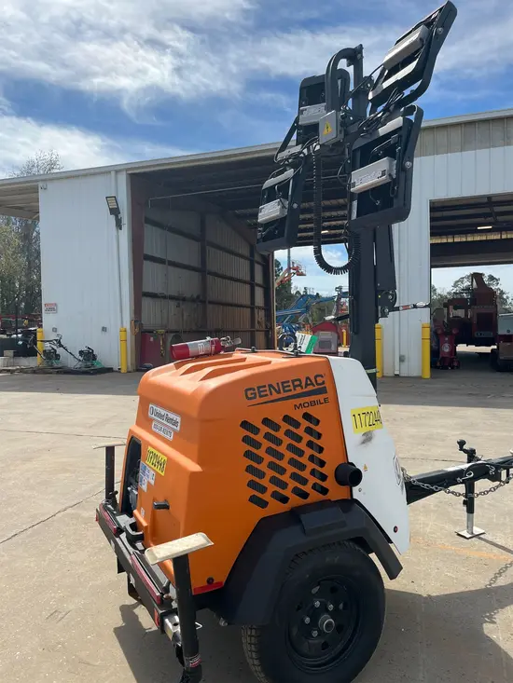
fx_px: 514
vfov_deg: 67.3
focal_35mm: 26
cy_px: 342
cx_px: 256
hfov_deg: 53.1
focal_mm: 5.1
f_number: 1.6
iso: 50
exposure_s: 1/3413
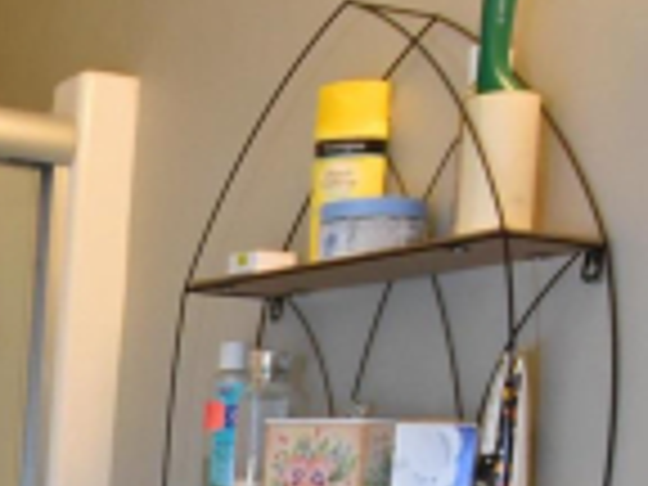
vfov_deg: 18.3
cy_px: 639
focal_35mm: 75
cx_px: -158
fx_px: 1404
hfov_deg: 23.4
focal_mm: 10
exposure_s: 1/125
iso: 1100
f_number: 3.5
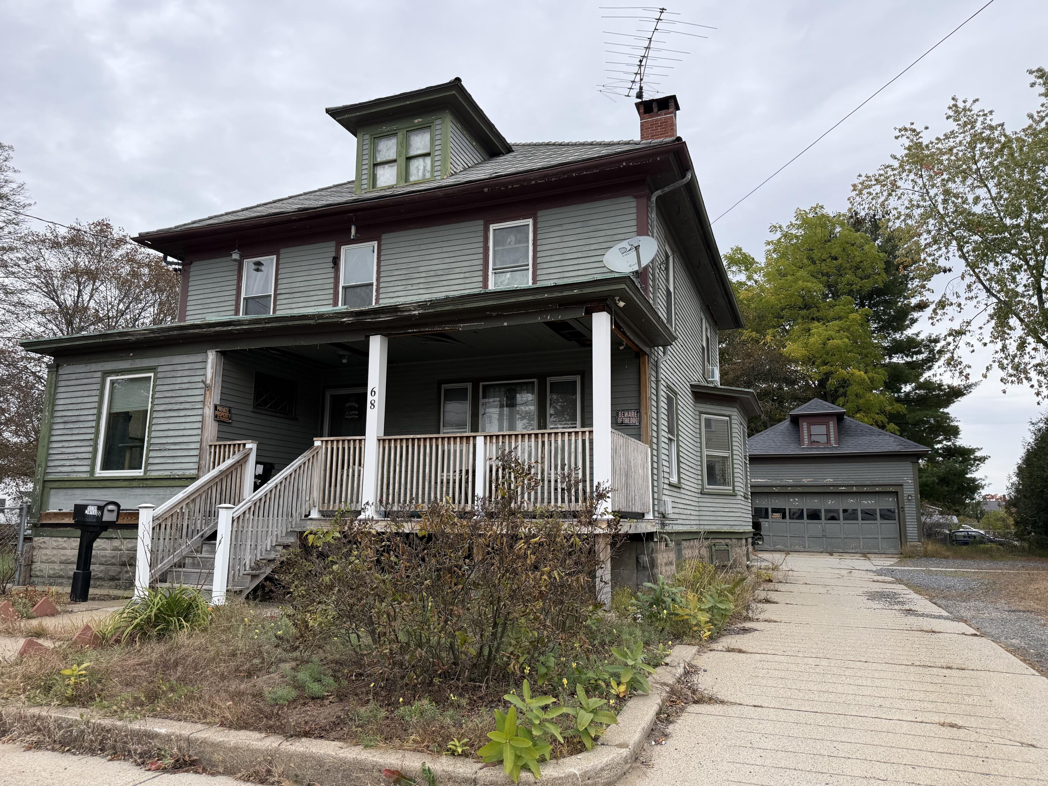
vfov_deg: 56.8
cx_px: 524
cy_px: 393
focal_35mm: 24
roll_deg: +0.1
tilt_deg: +10.2
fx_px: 727
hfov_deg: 71.6
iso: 100
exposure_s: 1/955
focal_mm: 6.76
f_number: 1.78
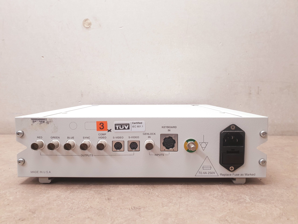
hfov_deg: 67.3
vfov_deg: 53.1
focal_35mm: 26
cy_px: 112
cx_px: 149
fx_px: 224
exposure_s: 1/50
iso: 80
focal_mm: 4.3
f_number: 2.4
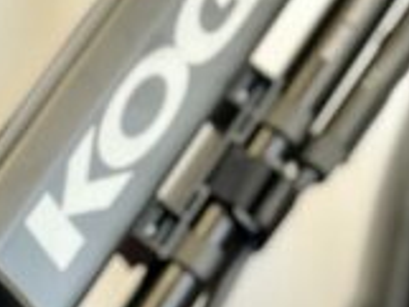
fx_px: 1147
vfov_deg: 14.0
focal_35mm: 97
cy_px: 497
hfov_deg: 19.2
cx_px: -64
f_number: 1.6
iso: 125
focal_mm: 5.1
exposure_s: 1/50
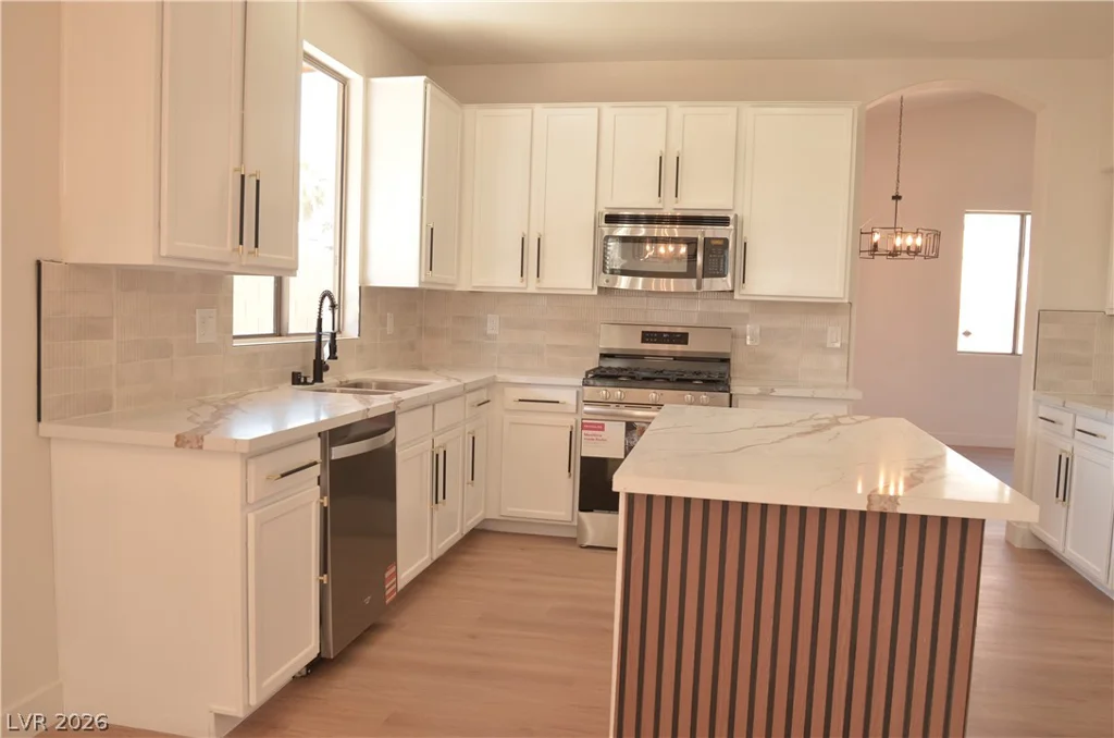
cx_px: 557
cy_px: 369
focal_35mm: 27
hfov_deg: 67.5
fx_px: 834
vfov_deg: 47.7
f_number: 4
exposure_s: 1/60
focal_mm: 18
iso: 200
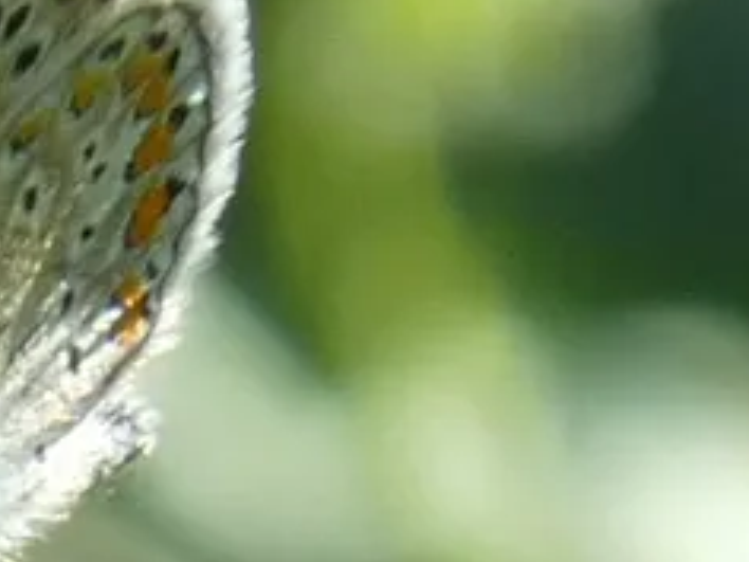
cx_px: -105
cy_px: 413
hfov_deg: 2.4
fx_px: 18154
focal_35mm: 839
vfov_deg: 1.8
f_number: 5.6
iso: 80
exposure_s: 1/125
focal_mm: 55.4
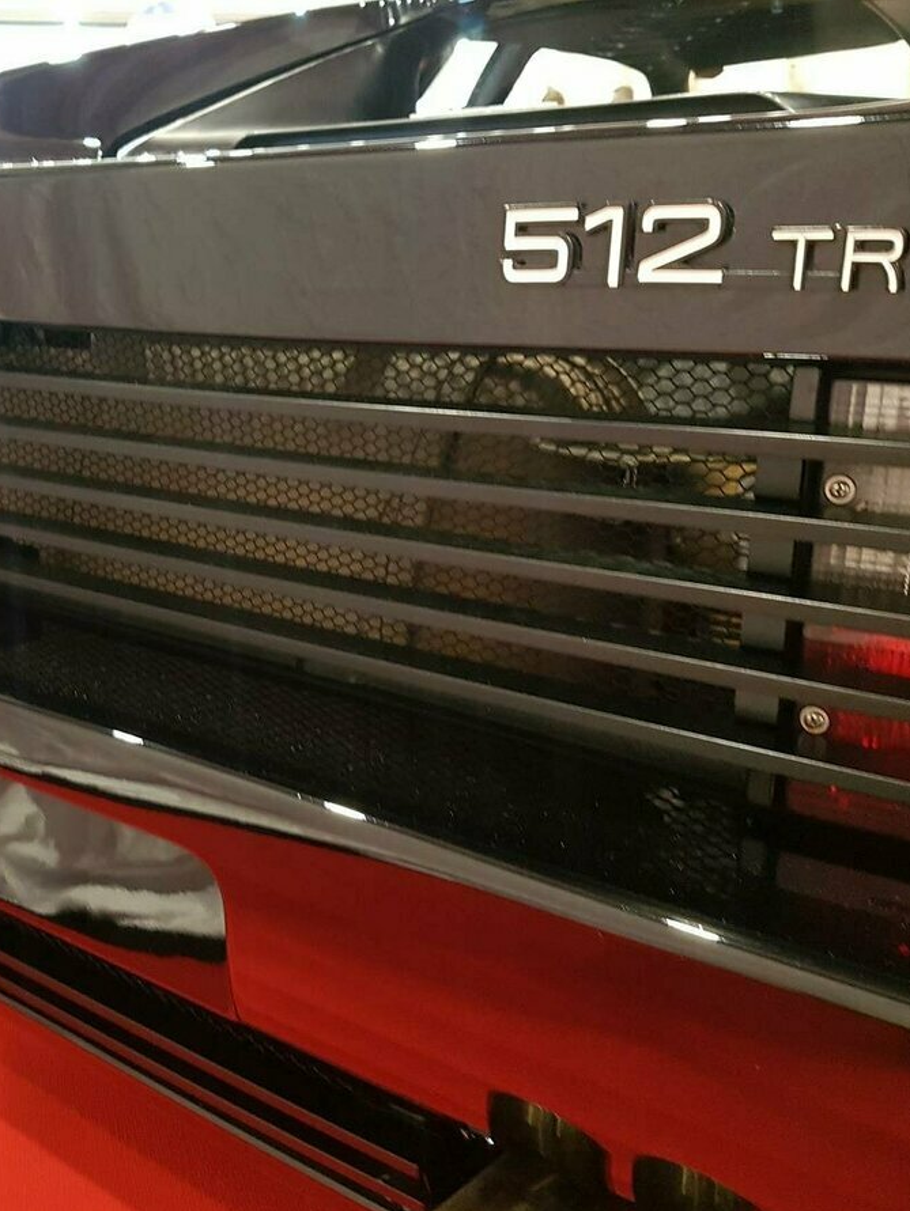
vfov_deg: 52.6
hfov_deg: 39.9
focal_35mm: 35
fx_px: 1226
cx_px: 256
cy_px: 610
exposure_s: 1/10
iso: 320
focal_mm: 4.2
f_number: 1.7
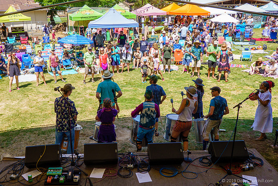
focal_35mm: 37
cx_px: 119
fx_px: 283
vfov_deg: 36.3
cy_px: 90
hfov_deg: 52.1
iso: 125
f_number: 5
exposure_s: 1/400
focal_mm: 11.76
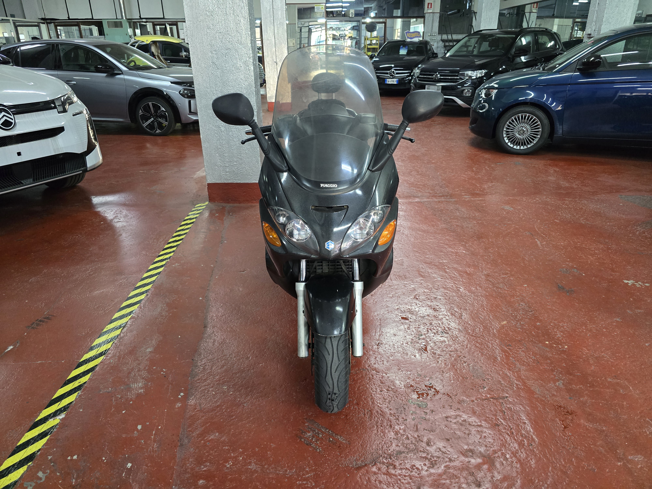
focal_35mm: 23
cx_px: 326
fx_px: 433
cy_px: 244
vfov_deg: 58.9
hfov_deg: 73.9
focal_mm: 6.3
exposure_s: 1/100
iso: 1250
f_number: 1.7
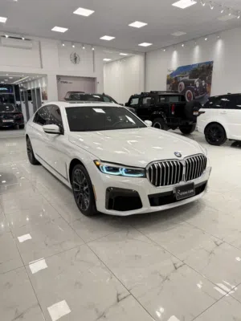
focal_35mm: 24
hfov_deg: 56.8
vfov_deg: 71.6
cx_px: 120
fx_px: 223
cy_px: 160
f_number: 1.78
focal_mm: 6.76
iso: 100
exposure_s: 1/107
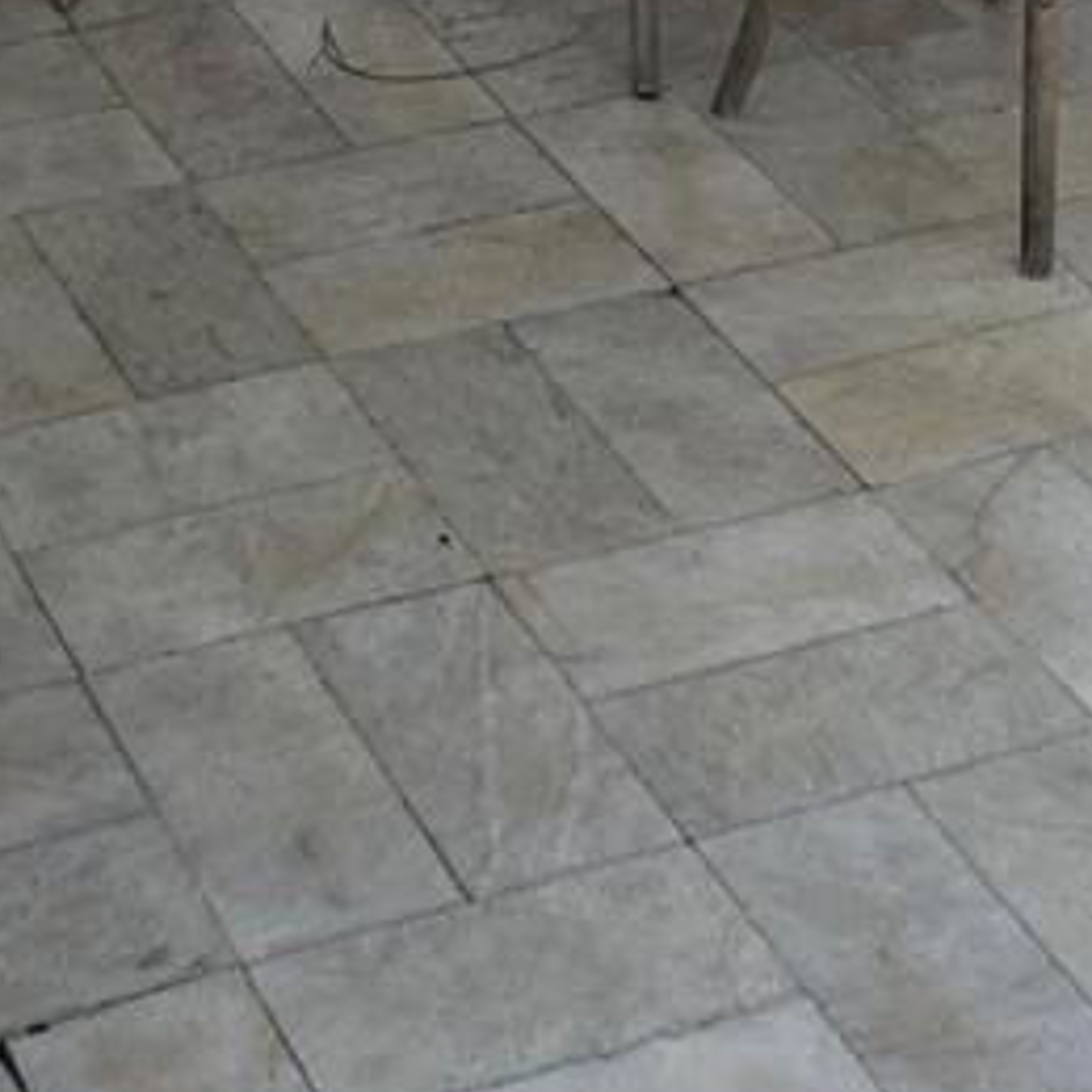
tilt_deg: -10.1
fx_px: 3783
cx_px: 109
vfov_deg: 14.4
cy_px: -895
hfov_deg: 16.2
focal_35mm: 106
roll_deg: +2.5
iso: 32
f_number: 1.8
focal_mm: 4.25
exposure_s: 1/3125
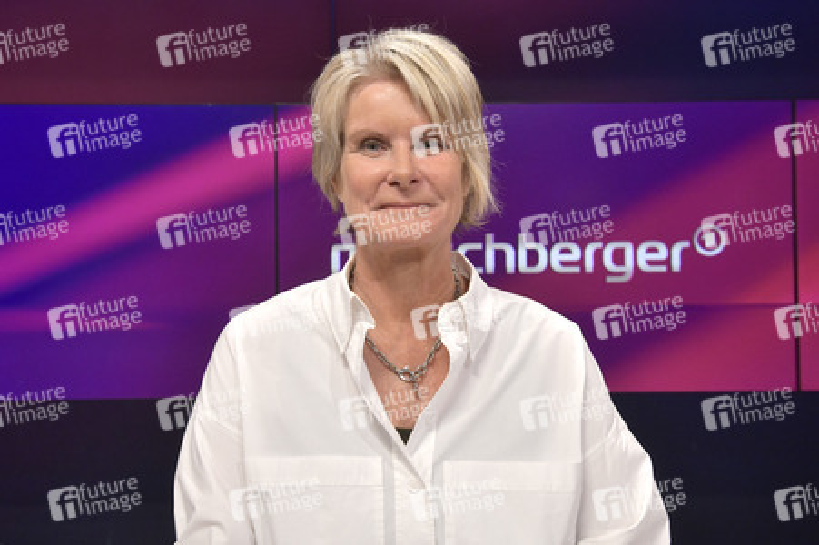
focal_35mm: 42
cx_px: 410
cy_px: 272
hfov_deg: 46.4
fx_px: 955
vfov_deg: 31.8
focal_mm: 42
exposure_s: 1/250
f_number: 6.3
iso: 2500
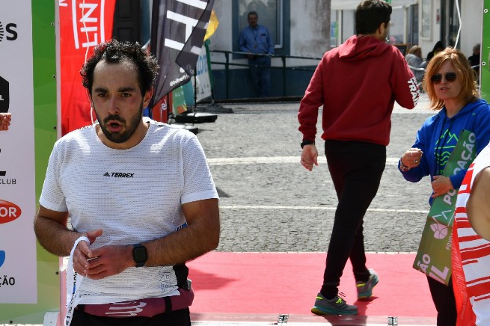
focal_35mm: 122
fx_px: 1660
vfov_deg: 11.2
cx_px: 137
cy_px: 225
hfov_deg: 16.7
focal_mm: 52
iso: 100
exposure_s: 1/250
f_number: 10
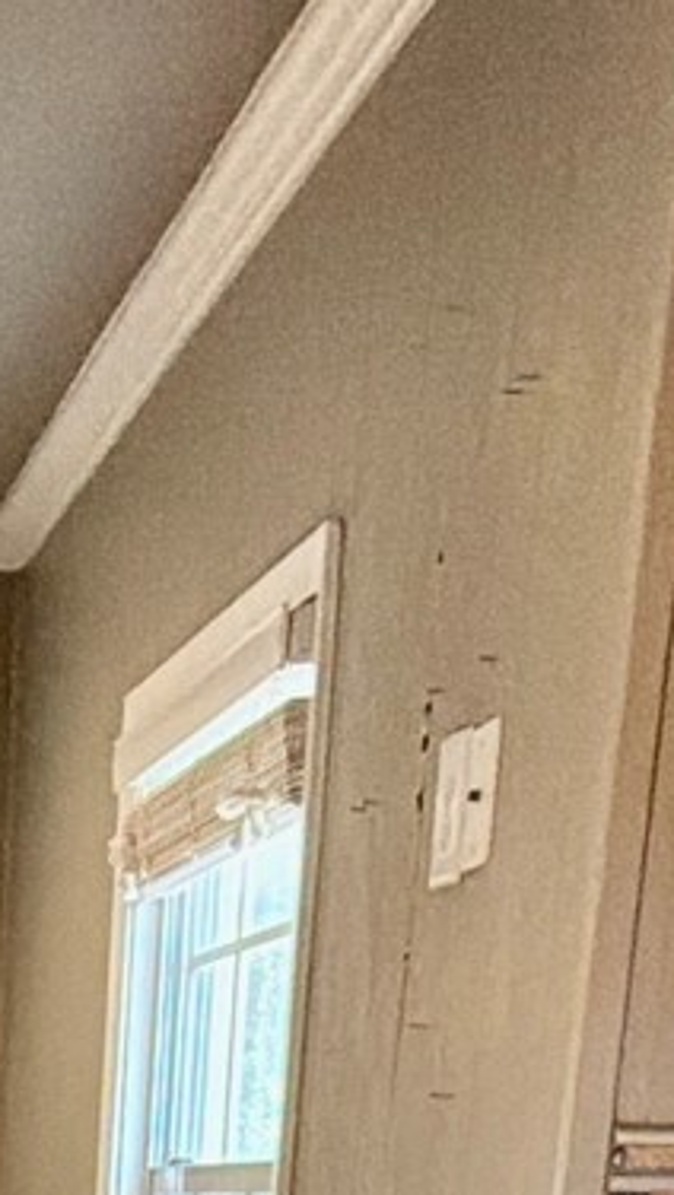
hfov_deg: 13.9
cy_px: 2031
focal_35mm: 83
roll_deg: -1.2
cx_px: -264
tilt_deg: -17.3
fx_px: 2632
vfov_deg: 20.0
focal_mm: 2.22
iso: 320
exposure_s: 1/60
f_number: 2.2
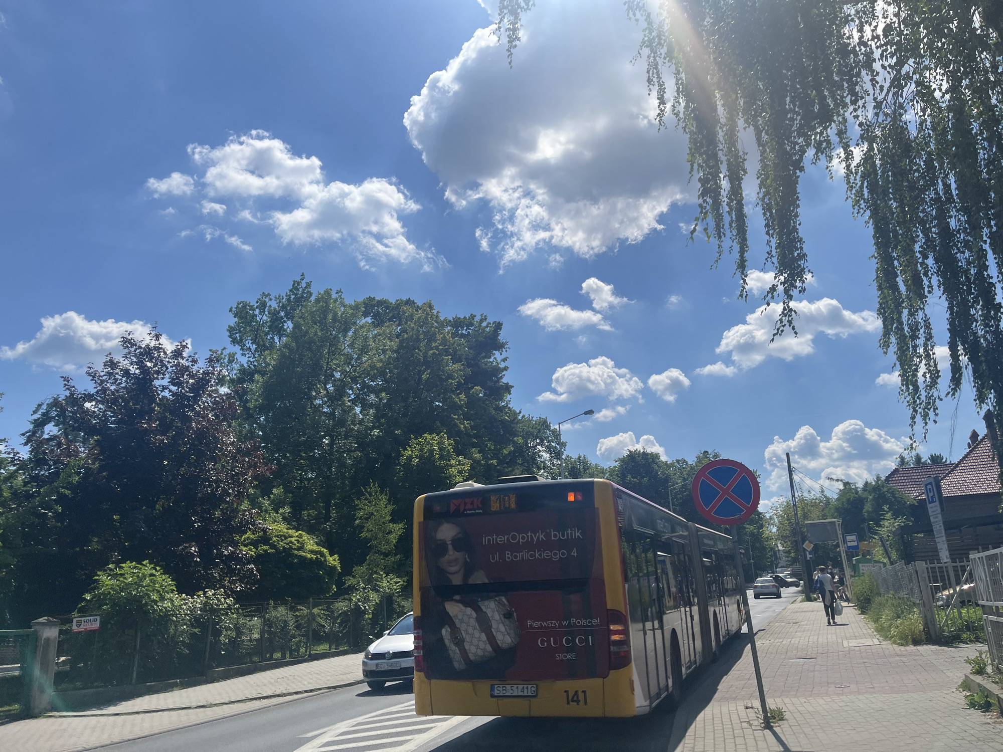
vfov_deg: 53.1
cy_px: 376
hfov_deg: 67.3
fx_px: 753
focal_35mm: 26
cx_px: 502
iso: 50
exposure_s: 1/7353
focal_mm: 5.1
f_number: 1.6
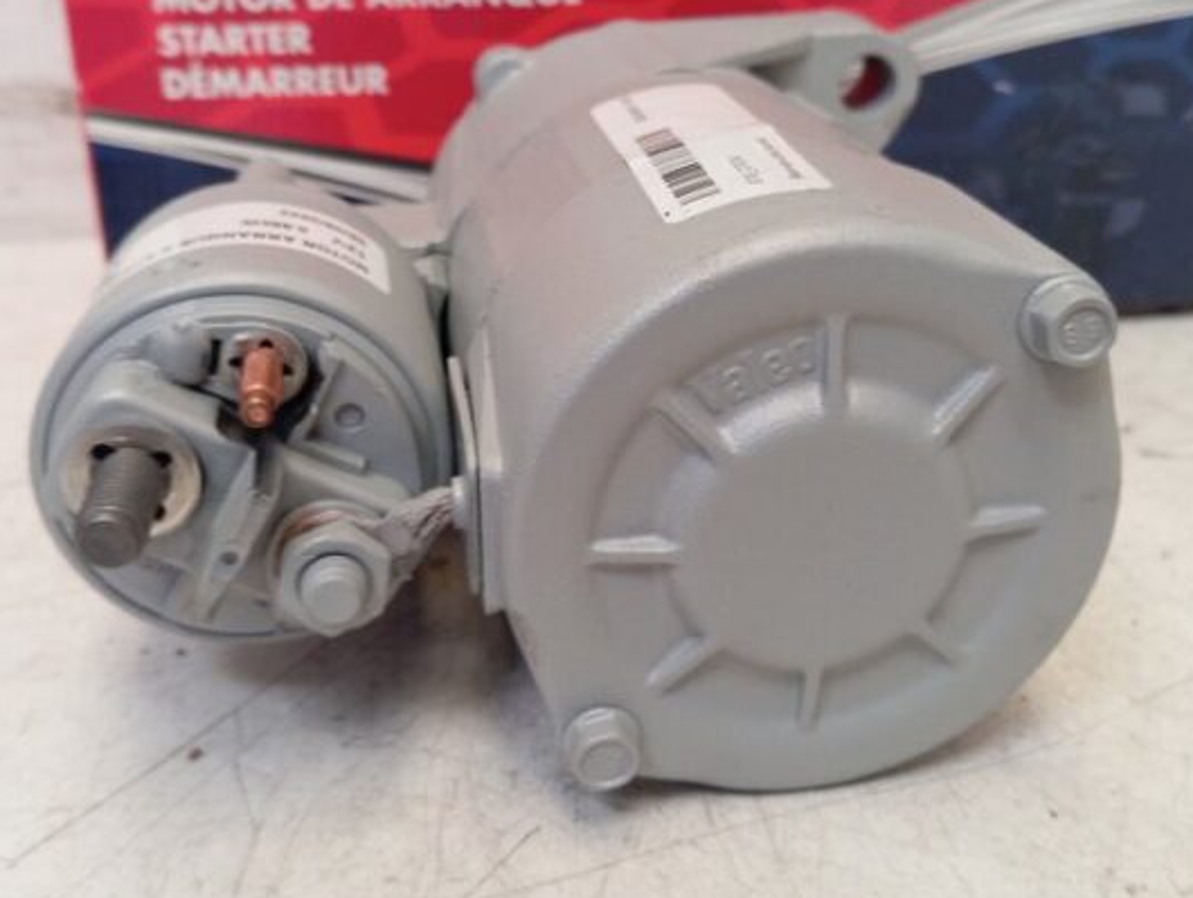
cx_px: 567
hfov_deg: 50.1
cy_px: 402
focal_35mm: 37
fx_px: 1277
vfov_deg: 38.7
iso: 582
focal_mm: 4.22
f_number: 1.8
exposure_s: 1/33.3
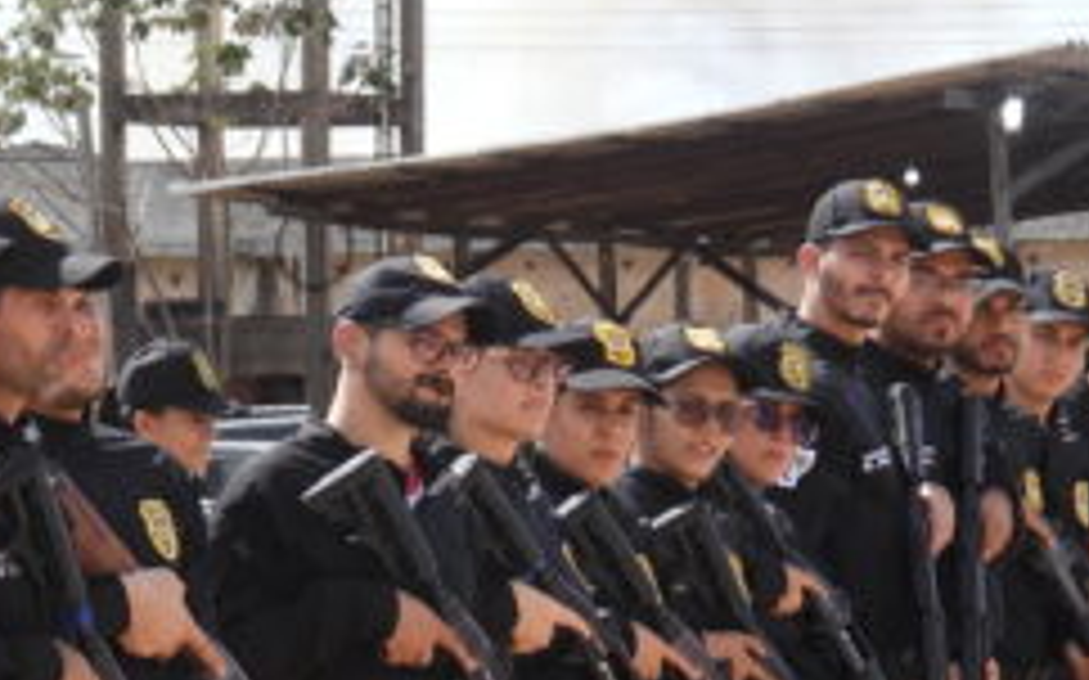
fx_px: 10412
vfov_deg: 3.7
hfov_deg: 6.0
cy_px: 1004
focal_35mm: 351
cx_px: 279
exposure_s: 1/640
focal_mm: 20.7
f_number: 4
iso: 100
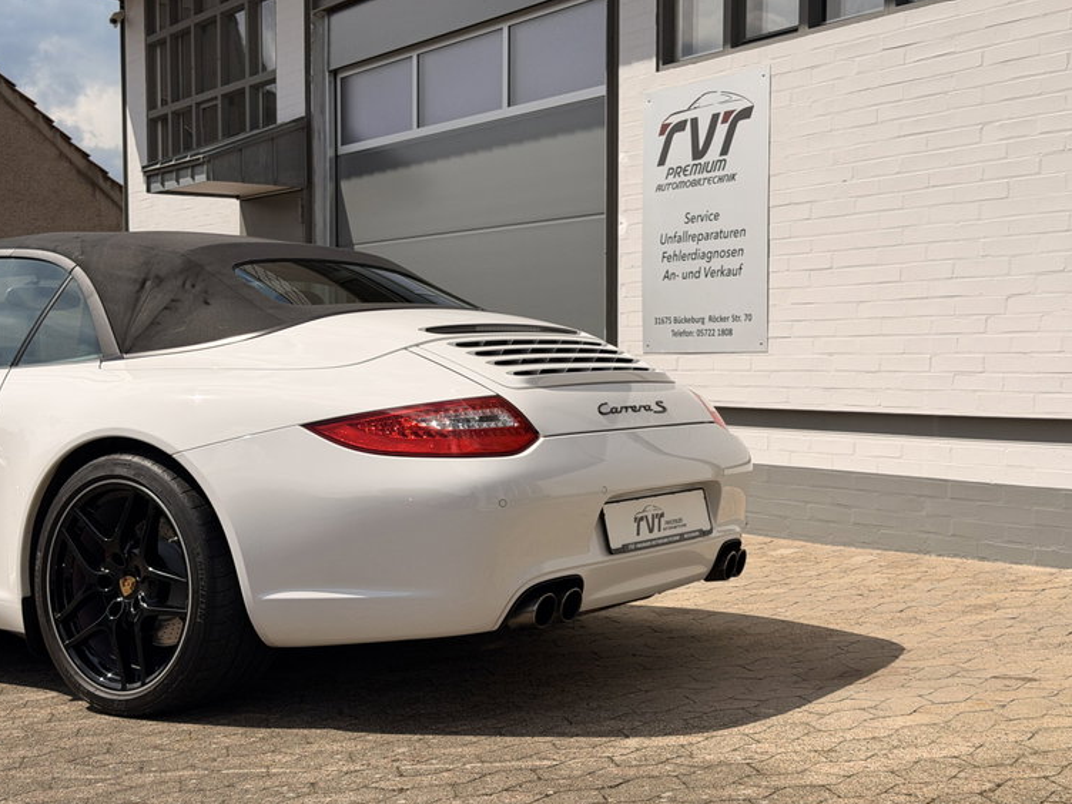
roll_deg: +0.1
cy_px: 395
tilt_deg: -1.1
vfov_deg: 29.7
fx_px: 1517
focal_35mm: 49
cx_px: 529
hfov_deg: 38.9
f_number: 1.78
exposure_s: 1/7874
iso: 64
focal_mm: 6.76
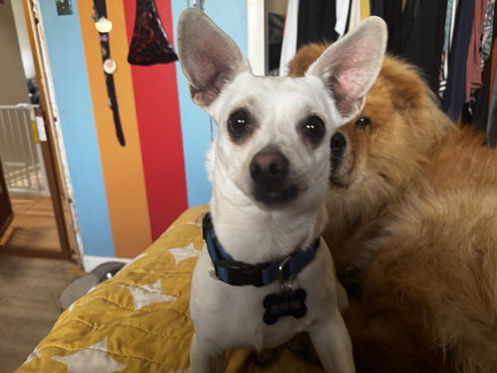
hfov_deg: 71.6
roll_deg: +1.9
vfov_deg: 56.8
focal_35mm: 24
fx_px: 345
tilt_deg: -17.5
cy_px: 186
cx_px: 248
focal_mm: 6.76
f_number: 1.78
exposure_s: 1/60
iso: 320
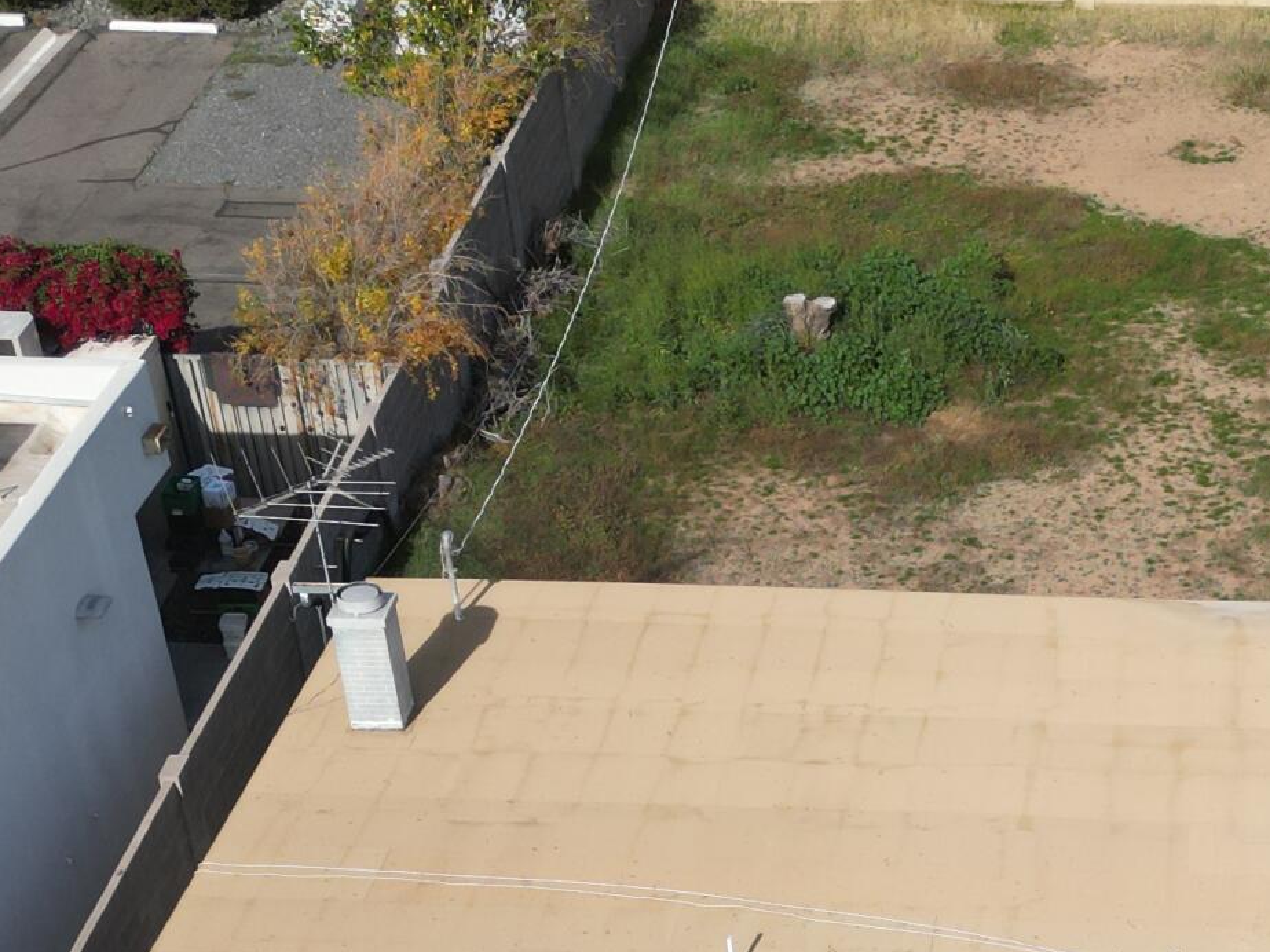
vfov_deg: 17.8
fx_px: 2861
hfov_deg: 24.1
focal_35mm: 78
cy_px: 1183
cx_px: 1216
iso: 110
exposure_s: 1/3200
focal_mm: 6.72
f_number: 1.7
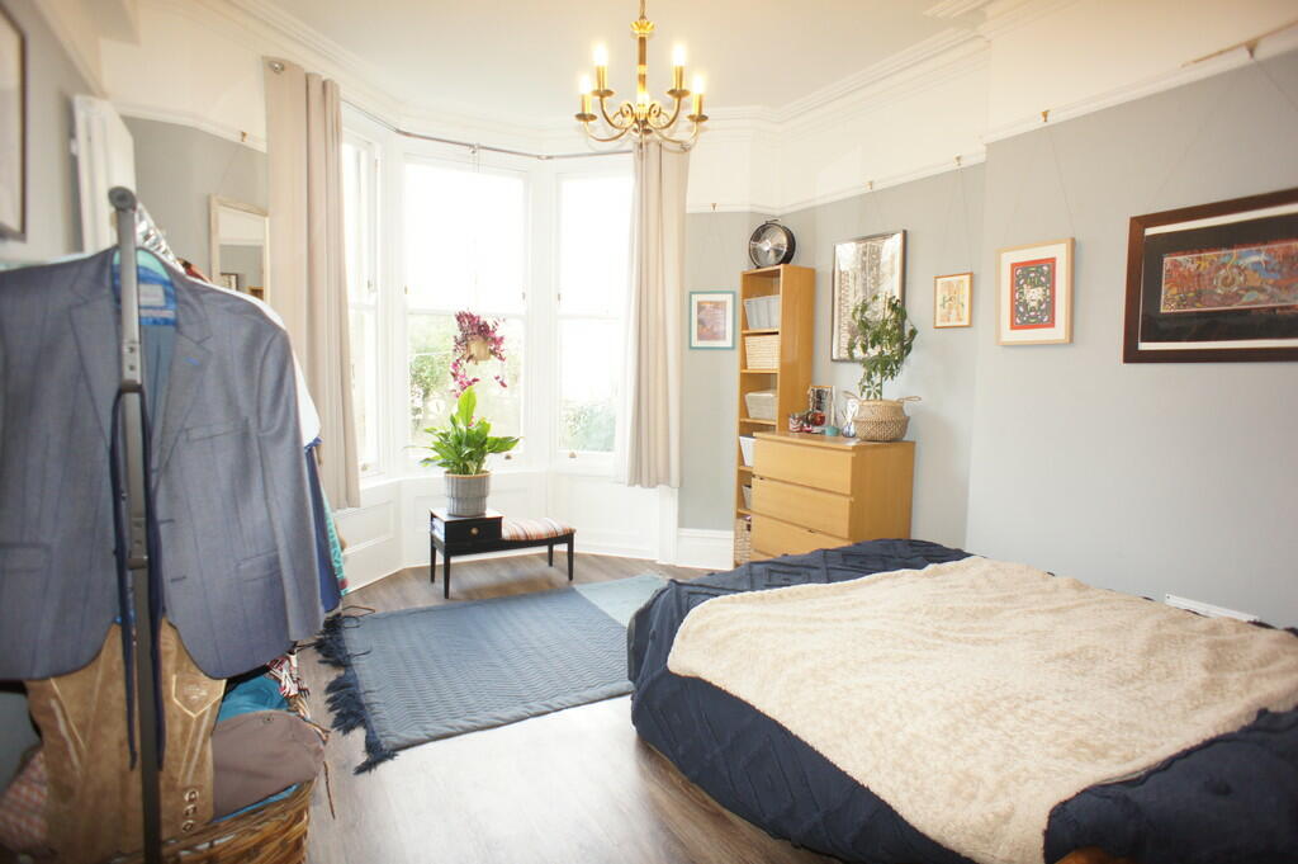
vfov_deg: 53.1
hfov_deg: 73.8
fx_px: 865
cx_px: 649
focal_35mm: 24
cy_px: 432
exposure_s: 1/60
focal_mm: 16
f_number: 2.8
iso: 320
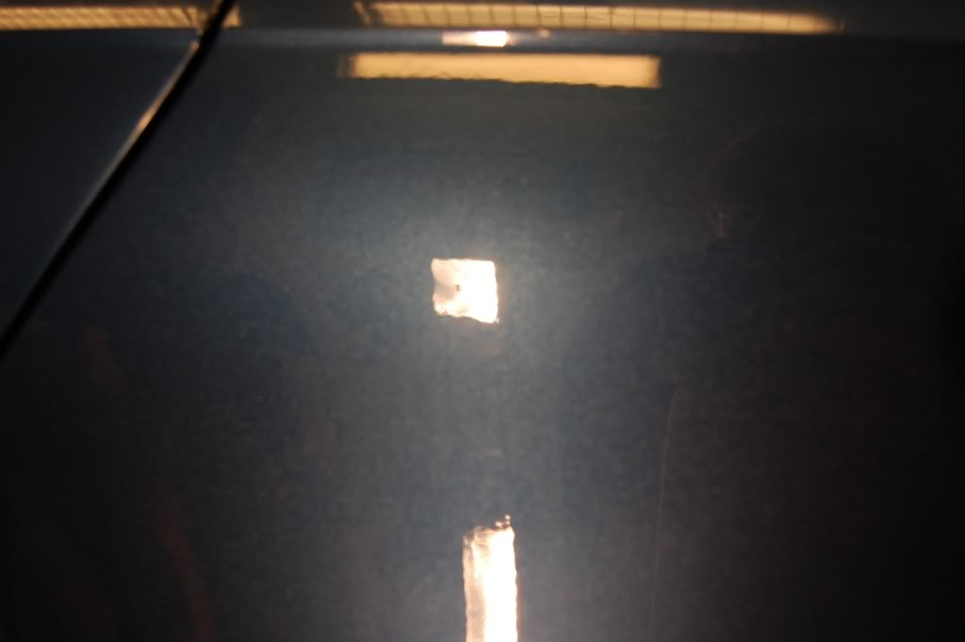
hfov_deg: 57.3
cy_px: 321
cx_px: 482
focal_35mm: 33
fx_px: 884
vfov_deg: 39.9
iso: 400
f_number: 5.6
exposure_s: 1/125
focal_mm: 22
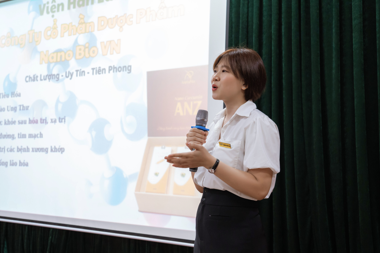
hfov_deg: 42.7
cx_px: 193
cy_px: 124
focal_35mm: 46
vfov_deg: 29.2
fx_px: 486
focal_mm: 45
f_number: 4.5
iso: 5000
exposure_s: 1/100
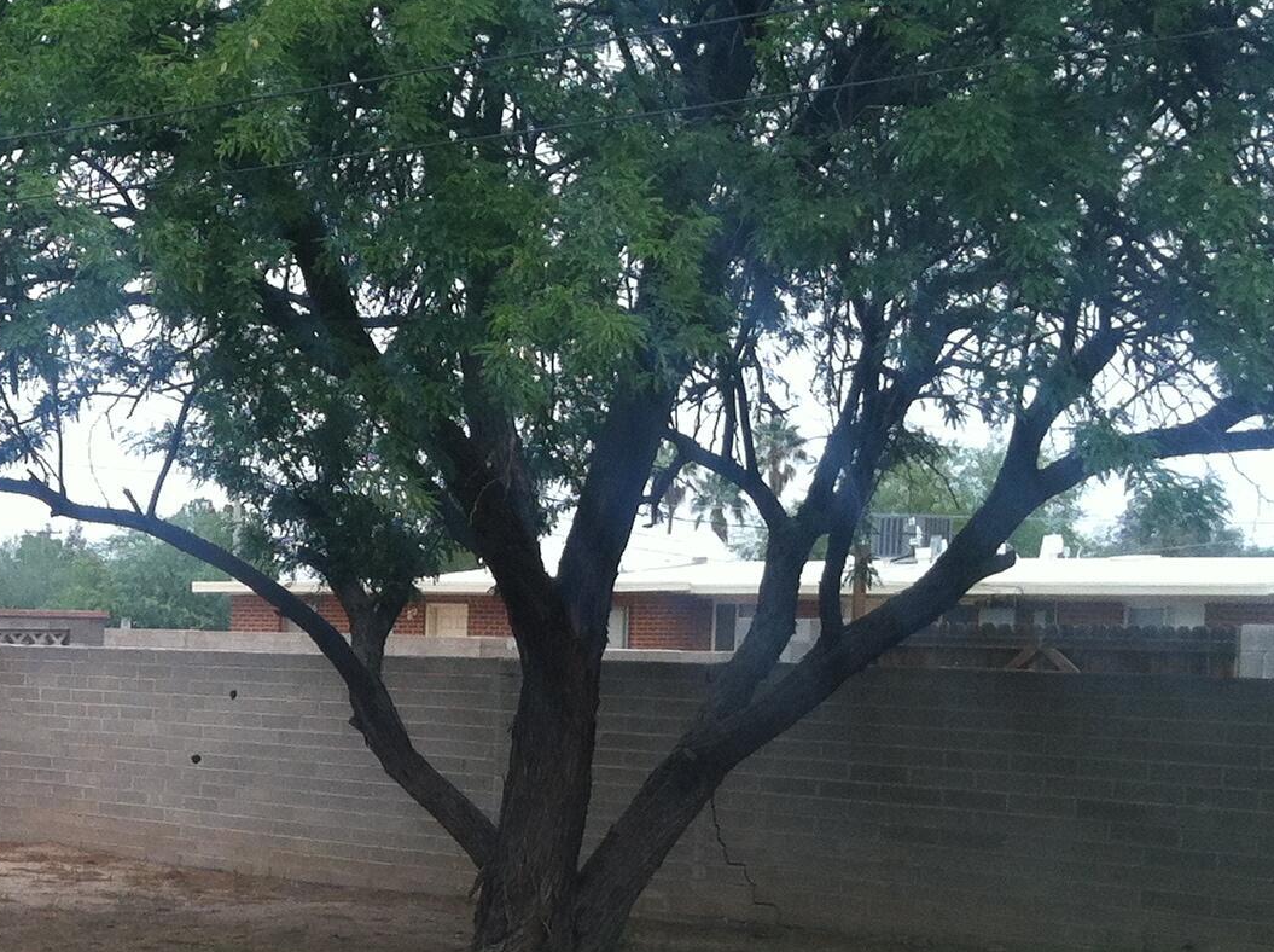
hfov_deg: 21.8
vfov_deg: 16.9
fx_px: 3160
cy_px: 857
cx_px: -57
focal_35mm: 86
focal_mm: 3.85
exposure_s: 1/612
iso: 80
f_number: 2.8
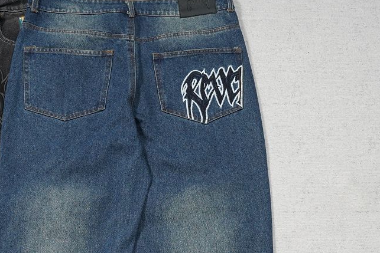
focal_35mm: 70
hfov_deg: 28.7
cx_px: 129
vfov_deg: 18.9
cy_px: 261
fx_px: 739
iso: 1600
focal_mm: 30
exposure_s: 1/100
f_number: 10
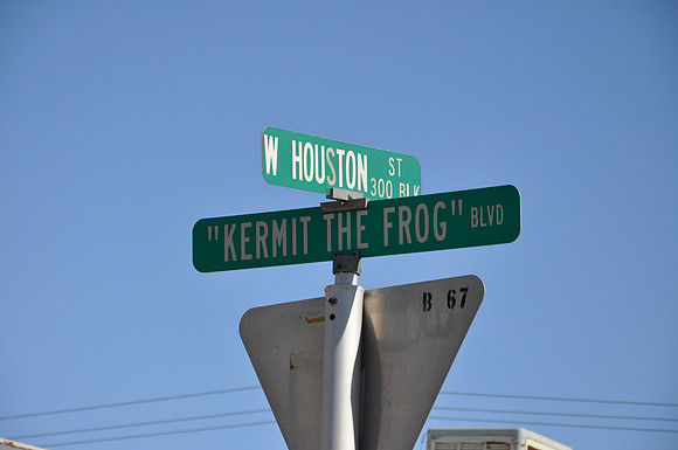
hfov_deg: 13.1
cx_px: 339
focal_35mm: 158
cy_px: 225
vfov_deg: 8.7
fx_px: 2962
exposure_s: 1/250
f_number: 8
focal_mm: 105
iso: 200
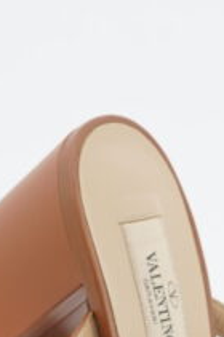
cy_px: 596
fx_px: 2275
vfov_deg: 8.2
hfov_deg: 5.6
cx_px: 63
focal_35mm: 243
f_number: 6.3
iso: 640
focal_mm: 50
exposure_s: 1/10
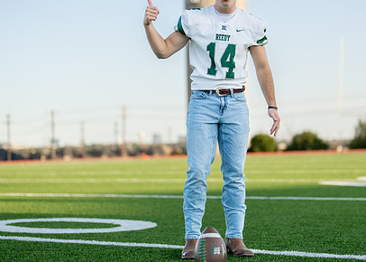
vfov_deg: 18.3
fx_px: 811
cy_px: 103
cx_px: 224
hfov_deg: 25.4
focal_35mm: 78
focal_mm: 50
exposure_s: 1/2500
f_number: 1.2
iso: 100
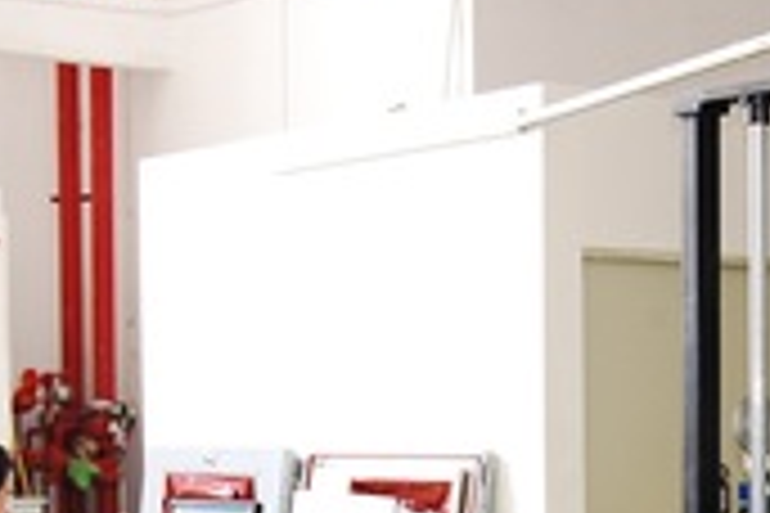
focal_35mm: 98
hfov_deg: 20.7
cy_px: 533
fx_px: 2096
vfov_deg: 13.7
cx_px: 558
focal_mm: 28
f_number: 8
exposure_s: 1/2
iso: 400
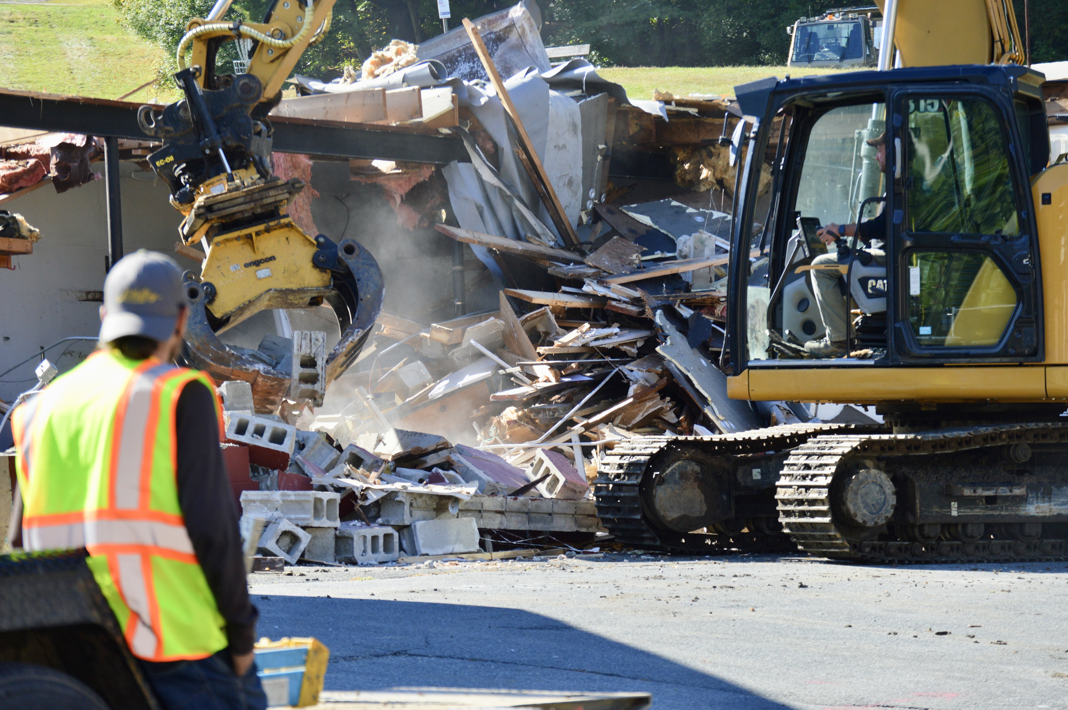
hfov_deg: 13.7
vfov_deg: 9.1
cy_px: 355
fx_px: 4446
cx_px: 534
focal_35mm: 150
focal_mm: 100
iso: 280
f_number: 5.6
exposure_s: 1/500
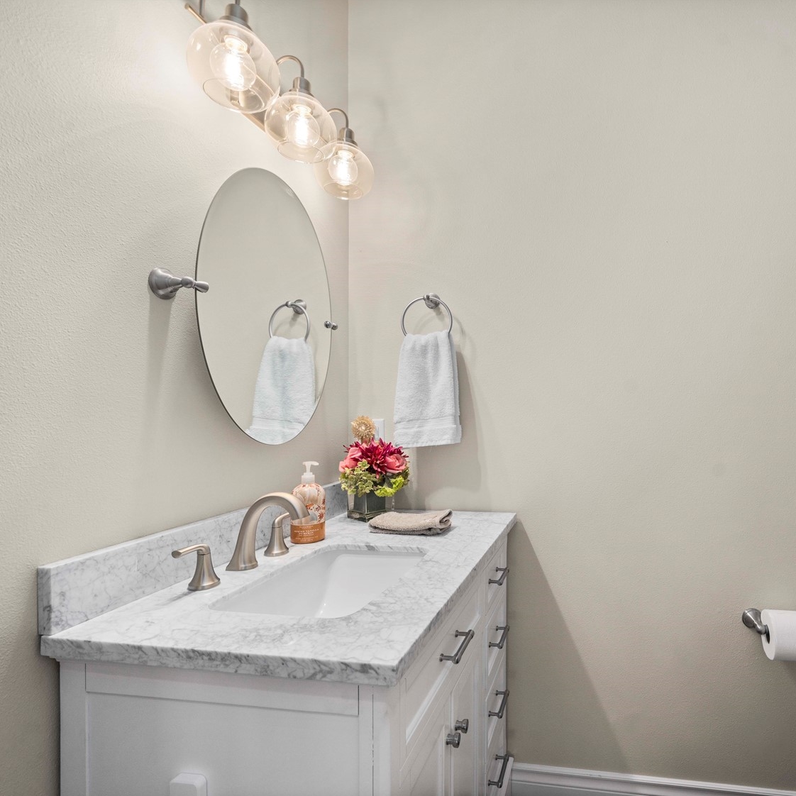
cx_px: 528
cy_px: 399
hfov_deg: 78.2
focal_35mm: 18
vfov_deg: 80.7
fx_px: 468
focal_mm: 14
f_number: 7.1
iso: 1000
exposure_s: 1/13
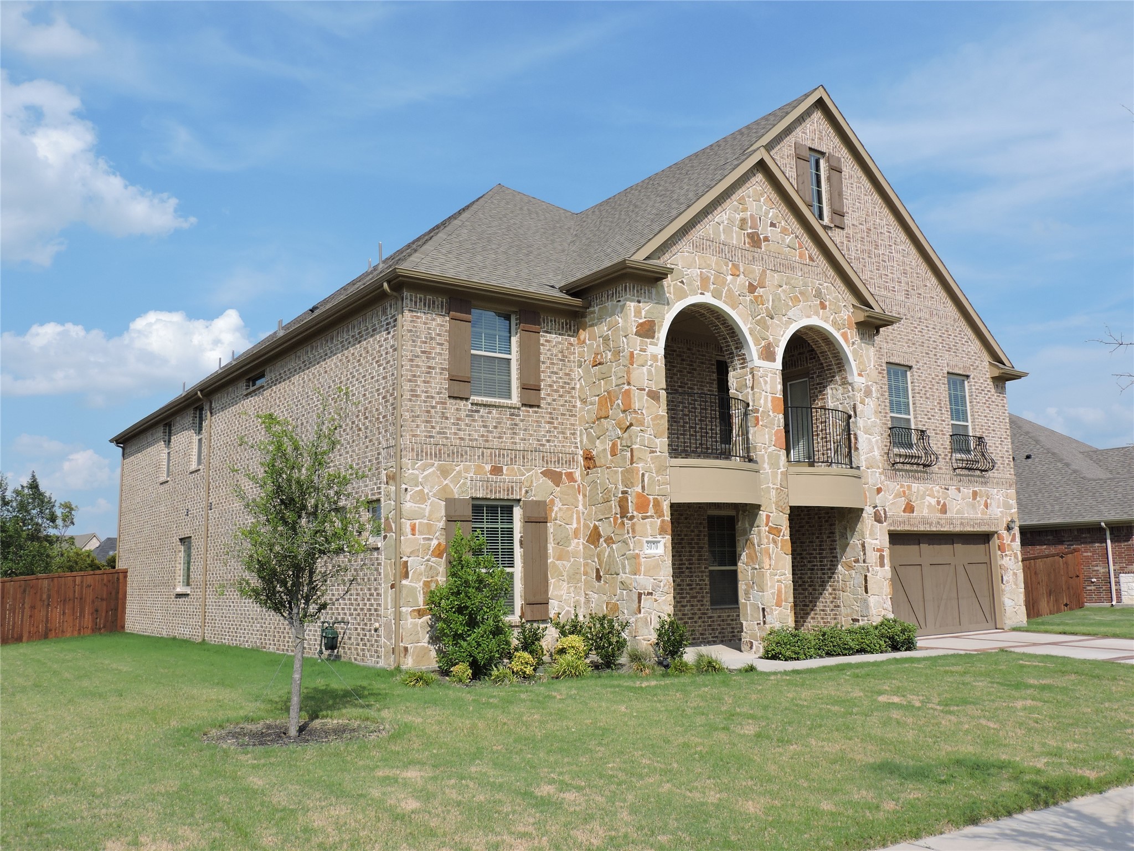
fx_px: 983
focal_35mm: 30
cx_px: 567
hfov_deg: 60.0
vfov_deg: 46.8
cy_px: 426
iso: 100
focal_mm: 5.4
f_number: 3.5
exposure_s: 1/1250
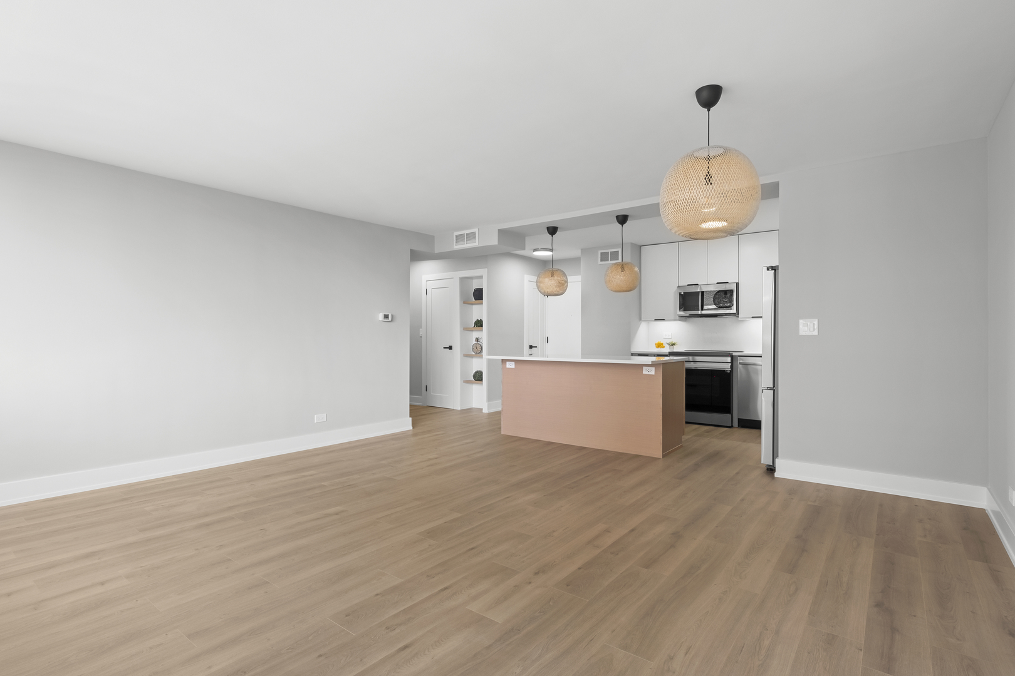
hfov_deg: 93.3
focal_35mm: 17
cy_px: 338
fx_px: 479
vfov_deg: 70.4
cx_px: 508
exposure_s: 1/4
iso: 320
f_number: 9
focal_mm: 11
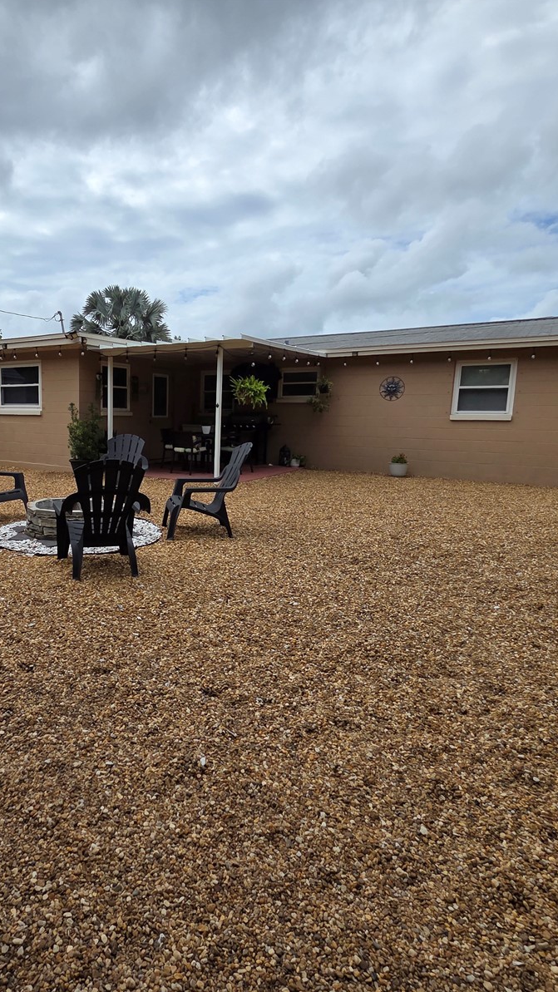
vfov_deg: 89.6
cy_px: 494
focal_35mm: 19
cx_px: 166
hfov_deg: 56.5
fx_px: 500
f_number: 2.2
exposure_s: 1/2730
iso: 50
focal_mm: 2.2
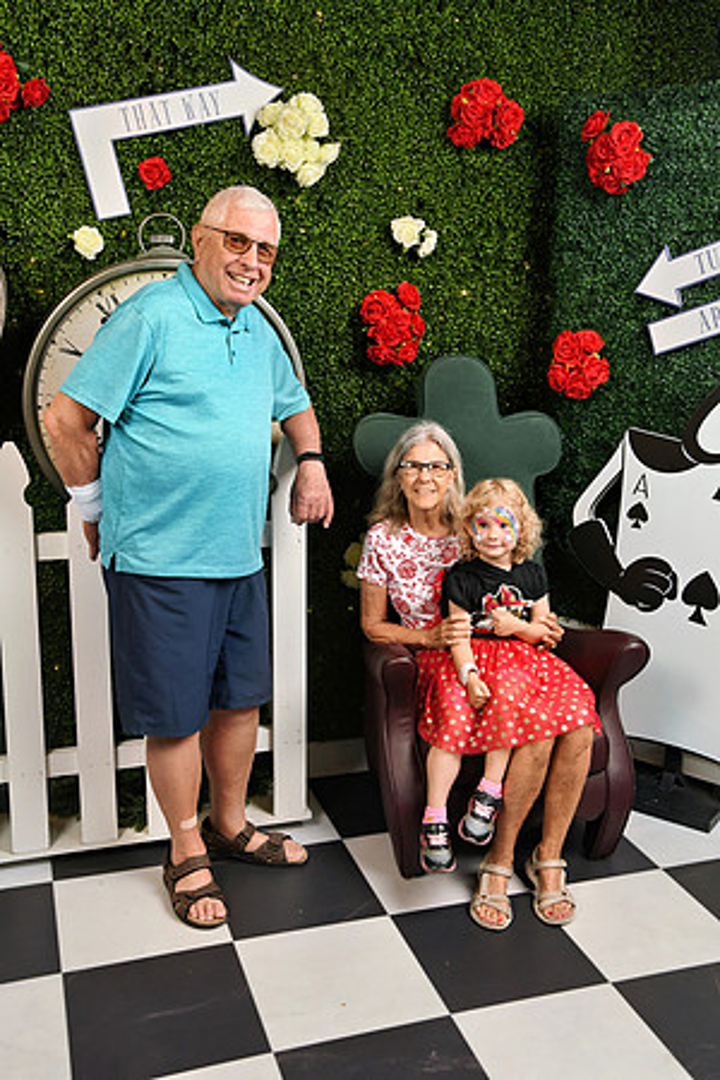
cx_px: 360
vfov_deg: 53.1
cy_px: 540
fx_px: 1080
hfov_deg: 36.9
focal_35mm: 36
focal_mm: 24
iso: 640
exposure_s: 1/125
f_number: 7.1
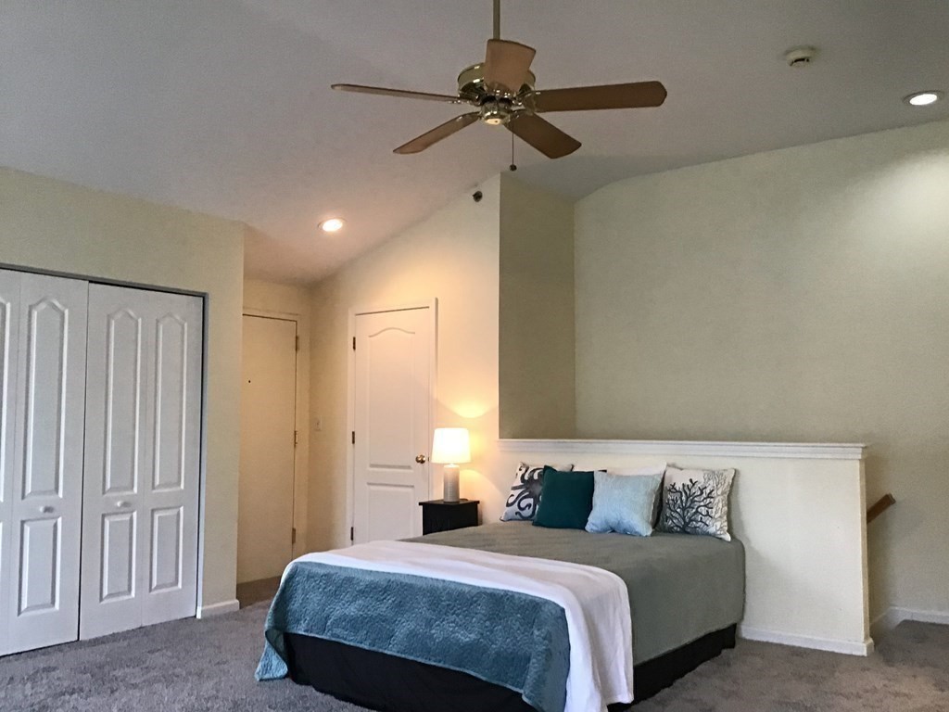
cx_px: 474
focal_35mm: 31
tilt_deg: +7.6
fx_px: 850
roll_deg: -0.5
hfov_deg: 58.4
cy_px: 356
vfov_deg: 45.4
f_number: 2.4
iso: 125
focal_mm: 3.3
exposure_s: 1/30
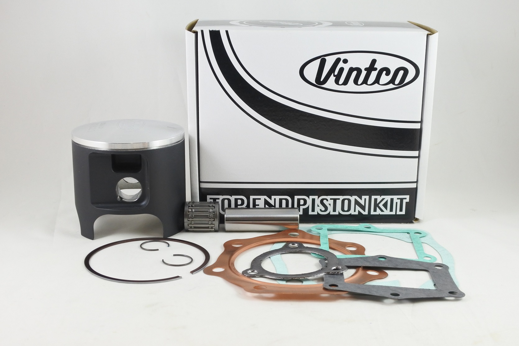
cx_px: 260
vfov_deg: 33.4
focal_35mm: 40
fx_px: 577
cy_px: 173
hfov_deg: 48.5
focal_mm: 15
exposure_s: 1/125
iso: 560
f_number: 4.2
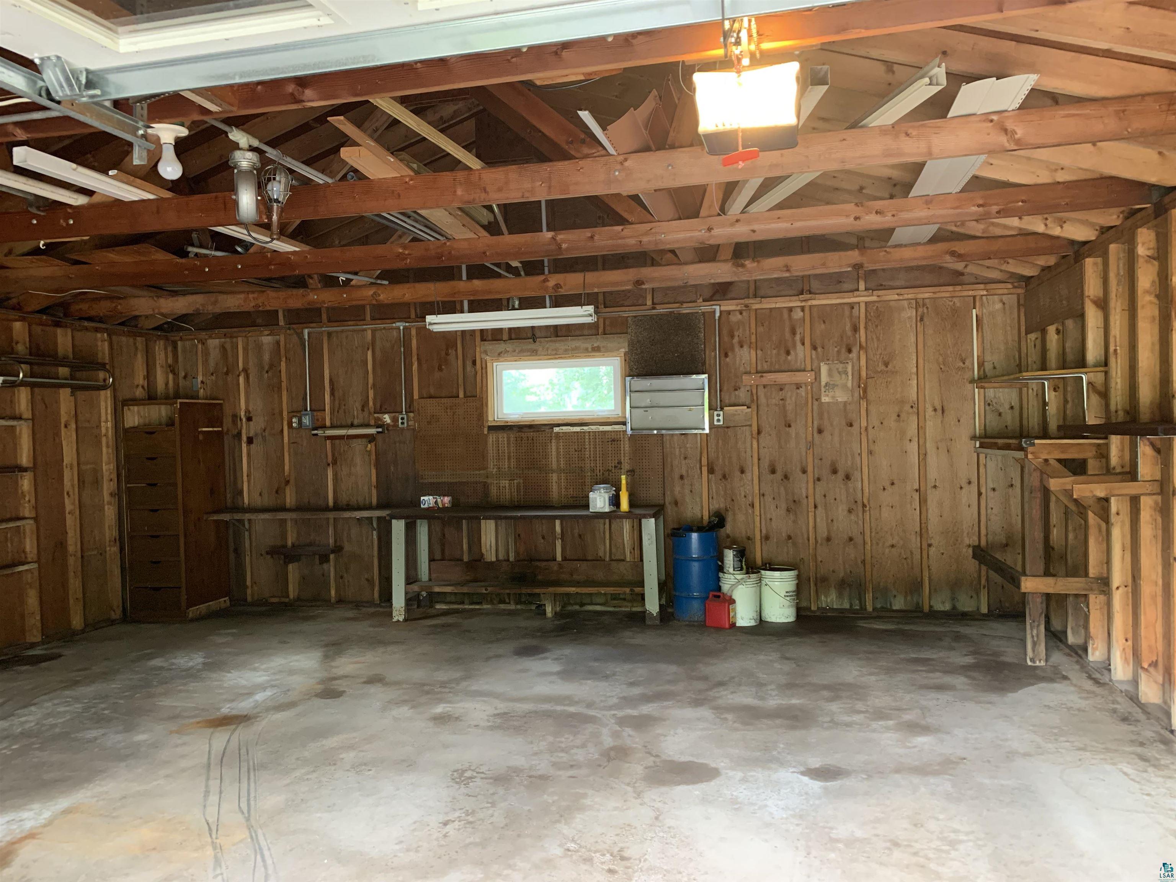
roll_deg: +1.2
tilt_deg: -0.5
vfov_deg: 53.1
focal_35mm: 26
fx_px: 883
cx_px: 588
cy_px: 441
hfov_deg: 67.3
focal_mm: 4.25
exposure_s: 1/40
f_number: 1.8
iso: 320
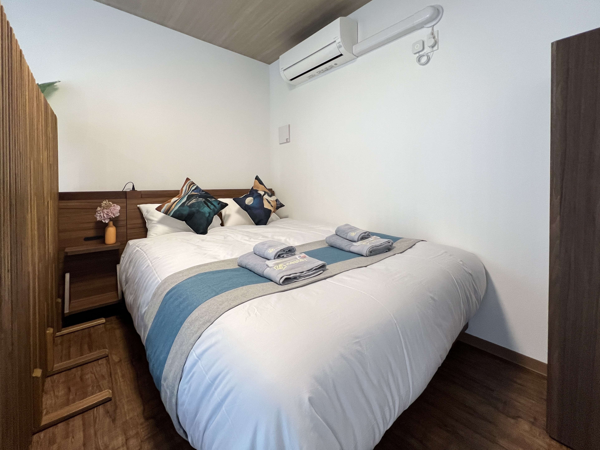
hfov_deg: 106.2
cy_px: 225
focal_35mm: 13
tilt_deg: -4.2
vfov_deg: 89.9
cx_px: 300
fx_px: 225
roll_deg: +0.4
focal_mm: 1.57
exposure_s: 1/100
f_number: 1.8
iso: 250
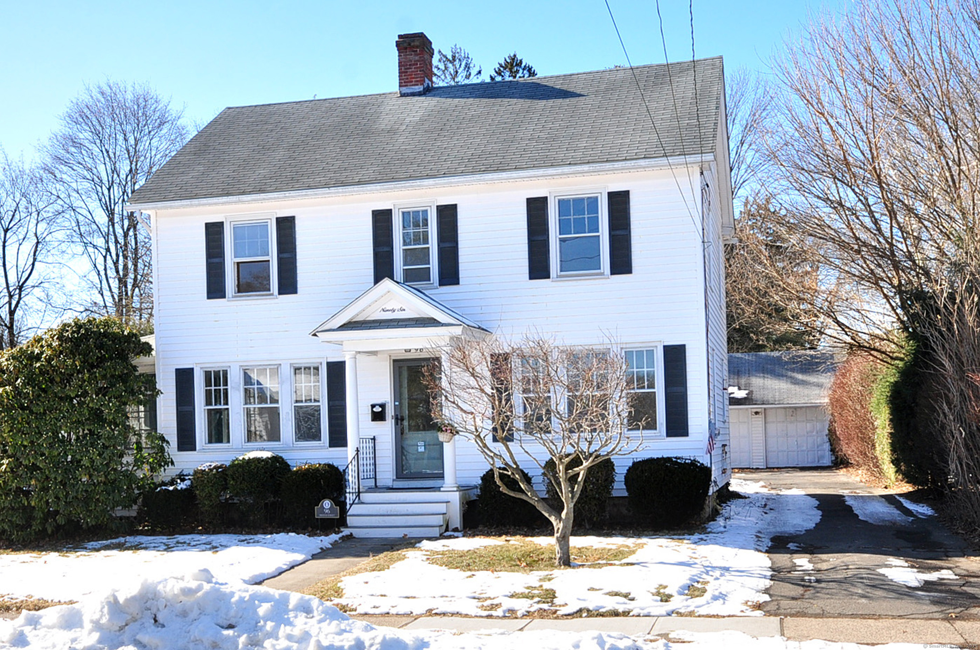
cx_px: 490
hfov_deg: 62.0
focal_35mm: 30
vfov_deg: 43.5
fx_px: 816
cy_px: 325
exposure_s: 1/160
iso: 250
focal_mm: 20
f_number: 11
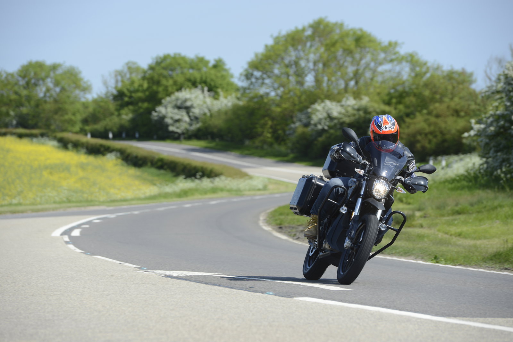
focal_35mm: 200
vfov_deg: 6.9
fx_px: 2851
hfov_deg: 10.3
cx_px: 256
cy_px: 171
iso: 200
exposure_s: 1/500
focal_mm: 200
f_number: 5.6
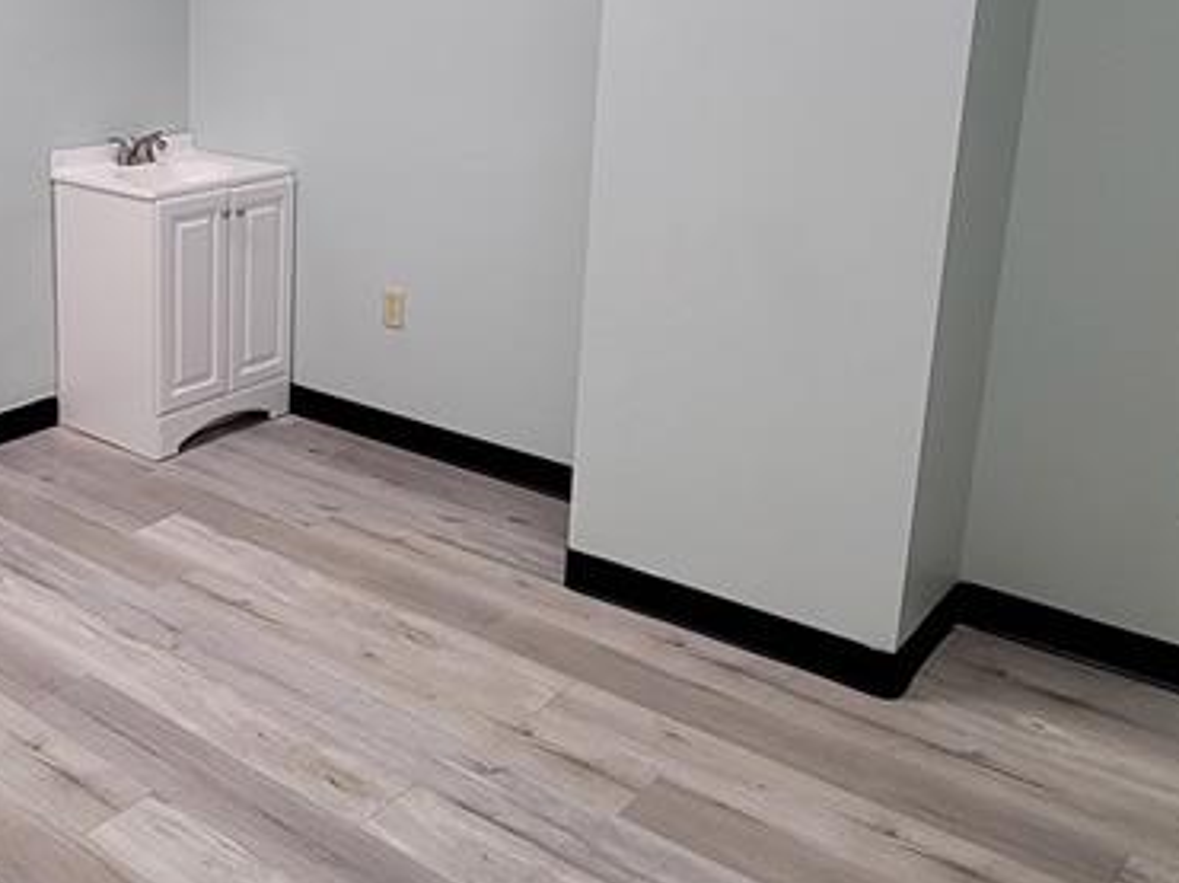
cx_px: 182
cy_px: 249
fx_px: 1225
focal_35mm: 36
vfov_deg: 38.8
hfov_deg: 47.6
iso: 200
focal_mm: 2.2
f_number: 2.2
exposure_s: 1/60
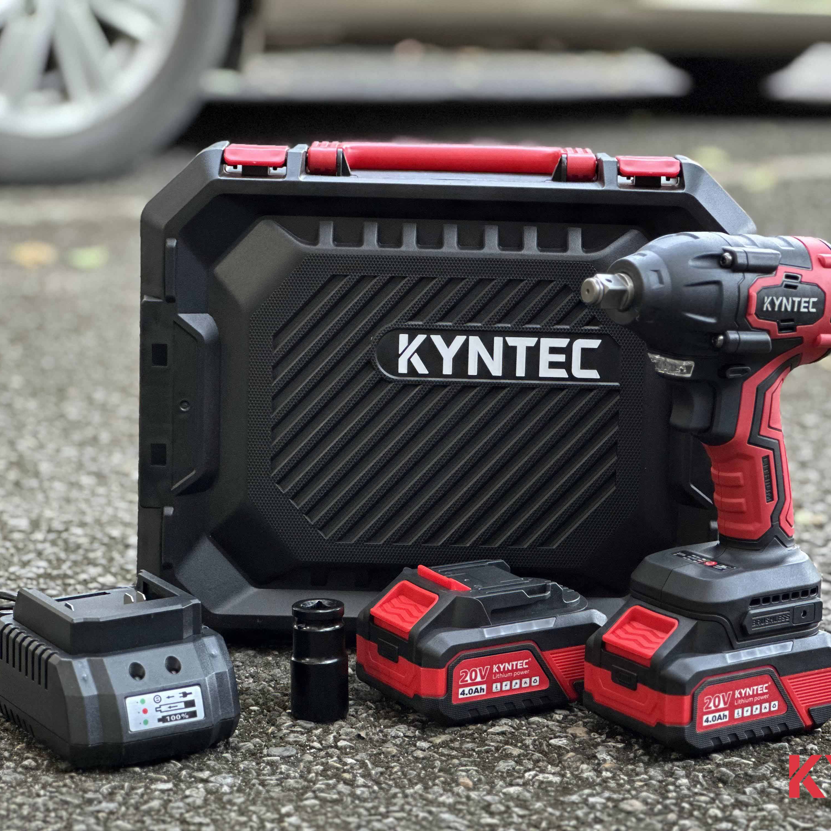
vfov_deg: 19.1
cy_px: 416
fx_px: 2472
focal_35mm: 91
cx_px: 496
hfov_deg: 19.1
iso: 400
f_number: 2.8
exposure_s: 1/35
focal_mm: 9
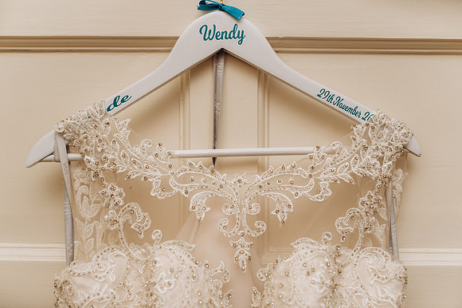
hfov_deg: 54.5
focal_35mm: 35
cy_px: 154
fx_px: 449
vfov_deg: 37.8
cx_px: 231
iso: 100
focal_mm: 35
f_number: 2.8
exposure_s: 1/160
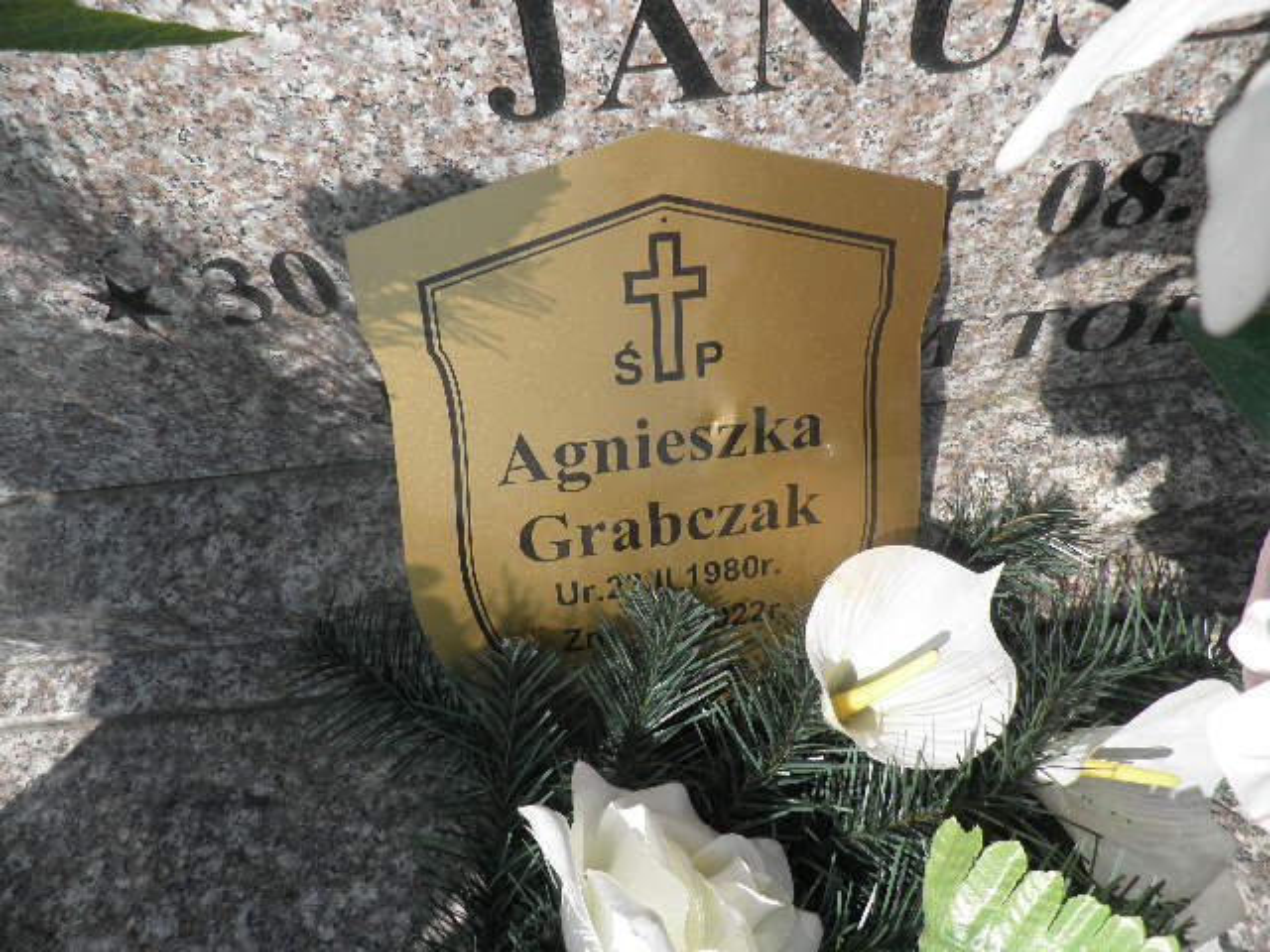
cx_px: 635
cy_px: 476
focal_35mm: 24
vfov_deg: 56.8
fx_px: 881
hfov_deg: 71.6
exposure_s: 1/160
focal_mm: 4.3
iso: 64
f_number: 8.3
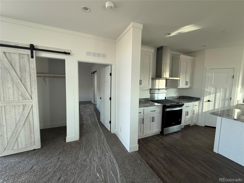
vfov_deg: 85.7
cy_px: 92
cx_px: 122
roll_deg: -1.0
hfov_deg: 102.1
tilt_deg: -5.7
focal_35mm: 14
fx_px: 99
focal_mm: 2.22
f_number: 2.2
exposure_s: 1/99
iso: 125
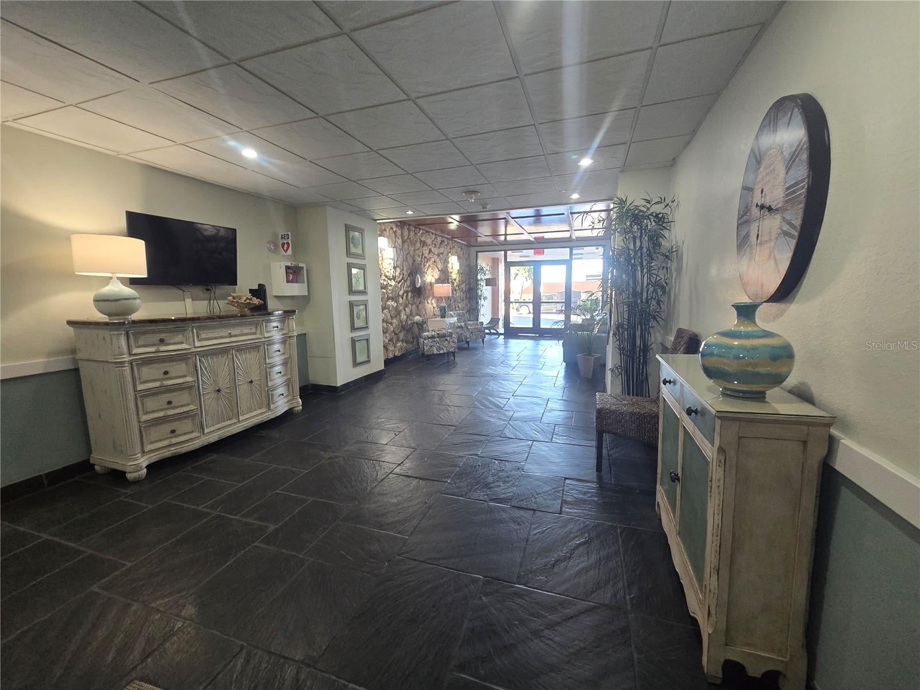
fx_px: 346
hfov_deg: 106.2
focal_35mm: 13
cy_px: 345
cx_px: 460
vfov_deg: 89.9
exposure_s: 1/60
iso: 400
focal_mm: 2.2
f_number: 2.2
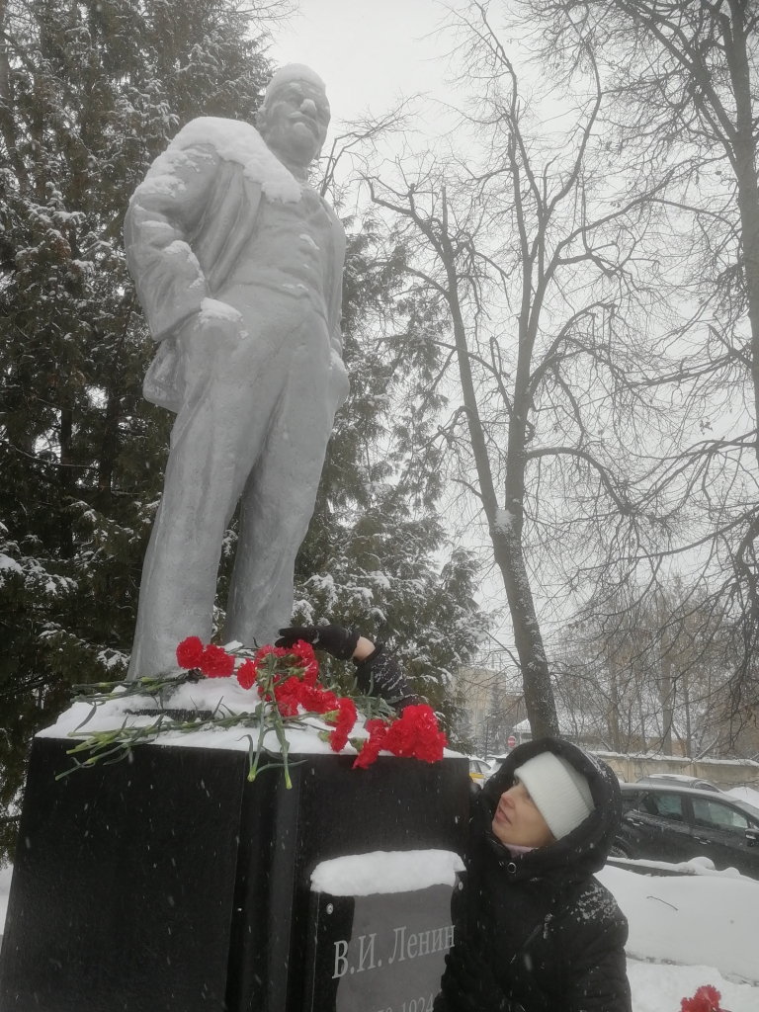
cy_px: 506
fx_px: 789
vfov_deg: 65.3
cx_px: 380
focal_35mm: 27
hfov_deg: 51.4
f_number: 2.2
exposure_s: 1/188
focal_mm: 3.95
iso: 50
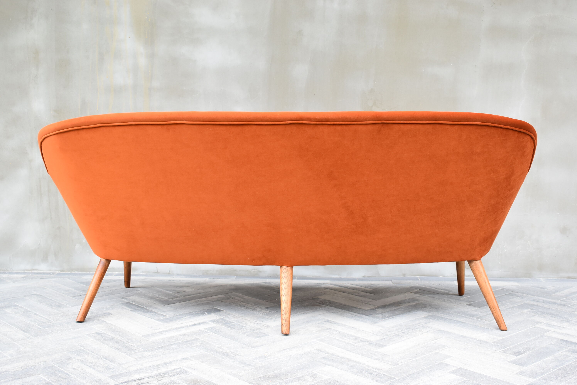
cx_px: 288
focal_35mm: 46
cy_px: 192
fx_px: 746
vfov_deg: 29.0
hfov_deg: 42.3
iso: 640
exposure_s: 1/125
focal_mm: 31
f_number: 5.6
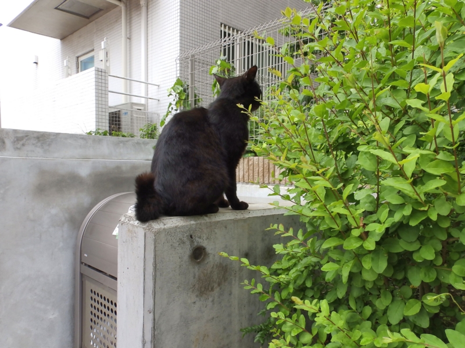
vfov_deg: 61.0
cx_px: 232
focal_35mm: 22
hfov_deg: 76.4
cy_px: 174
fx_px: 295
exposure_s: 1/125
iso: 80
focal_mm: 4
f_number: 4.5
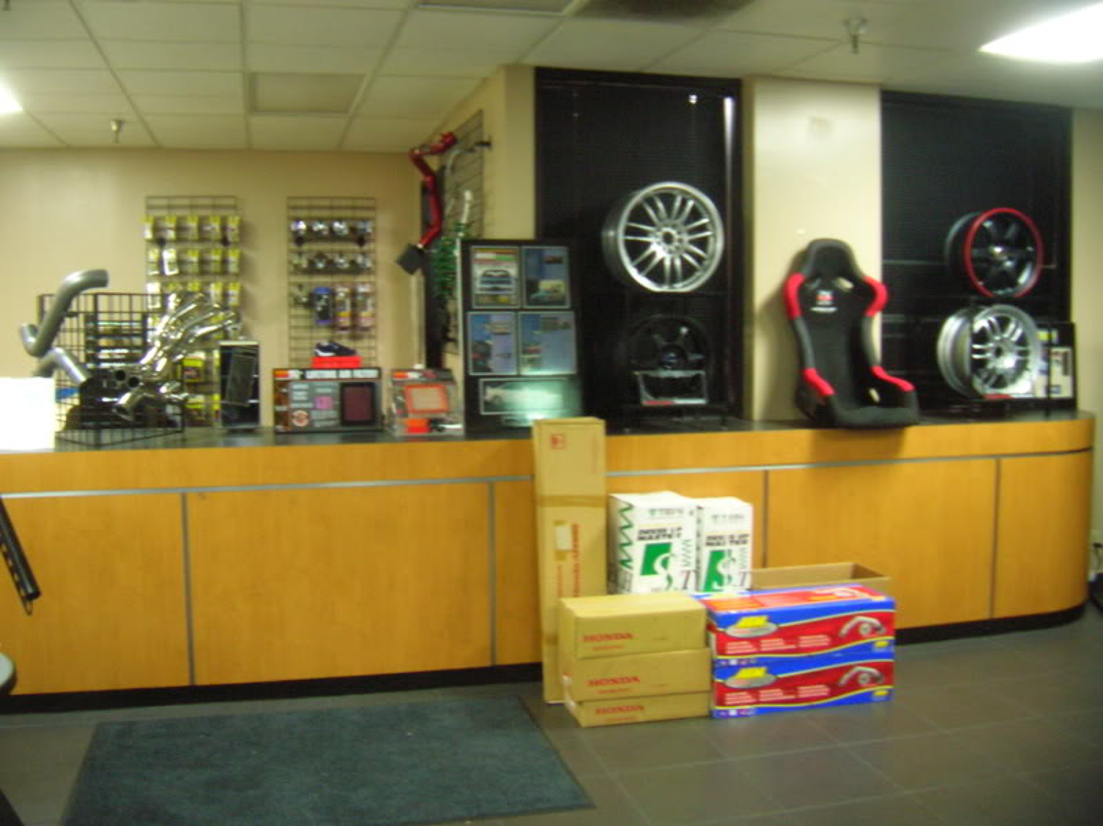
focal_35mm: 34
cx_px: 552
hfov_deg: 54.0
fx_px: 1083
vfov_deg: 41.8
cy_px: 413
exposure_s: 1/2.8
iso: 200
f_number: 2.9
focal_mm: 5.7
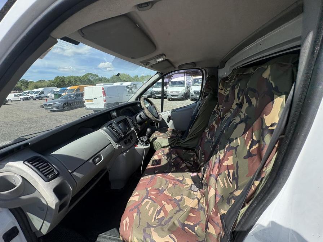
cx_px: 162
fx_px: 131
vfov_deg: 85.7
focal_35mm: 14
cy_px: 121
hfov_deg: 102.1
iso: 64
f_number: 2.2
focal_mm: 2.22
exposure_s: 1/1198
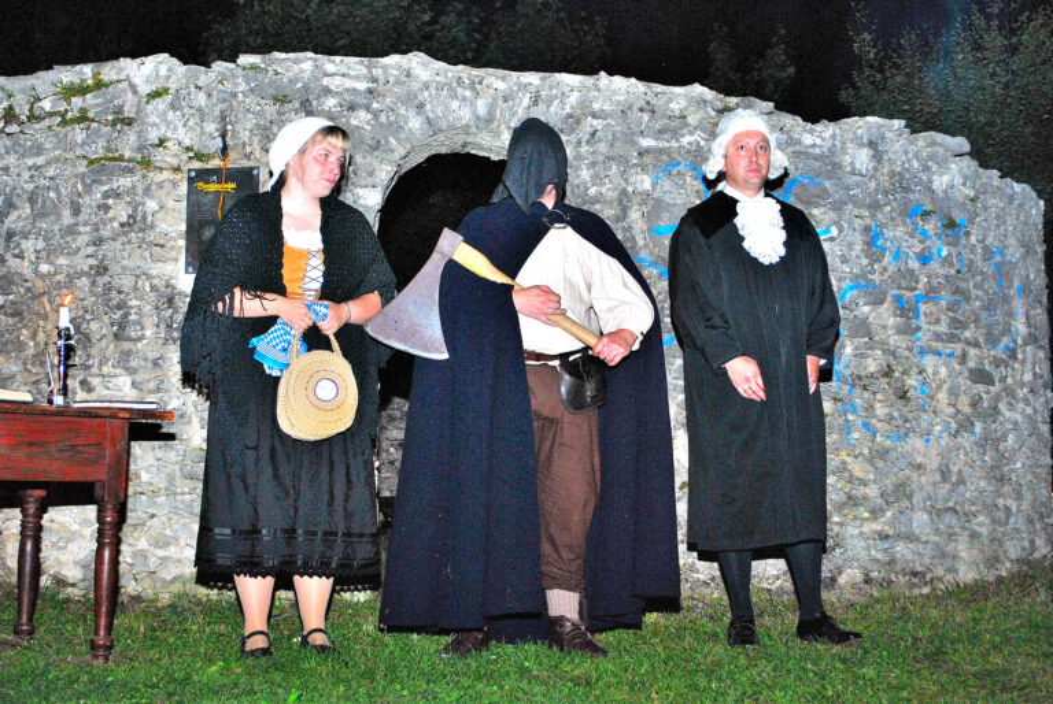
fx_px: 1406
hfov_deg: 41.1
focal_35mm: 48
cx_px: 526
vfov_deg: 28.1
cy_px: 352
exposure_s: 1/60
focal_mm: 32
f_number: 5
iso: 200
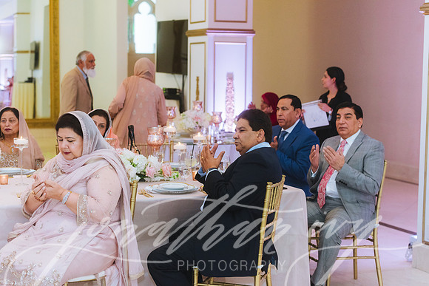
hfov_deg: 28.8
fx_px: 834
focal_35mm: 70
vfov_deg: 19.5
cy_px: 143
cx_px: 214
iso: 1250
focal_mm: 70
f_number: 2.8
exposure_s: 1/200
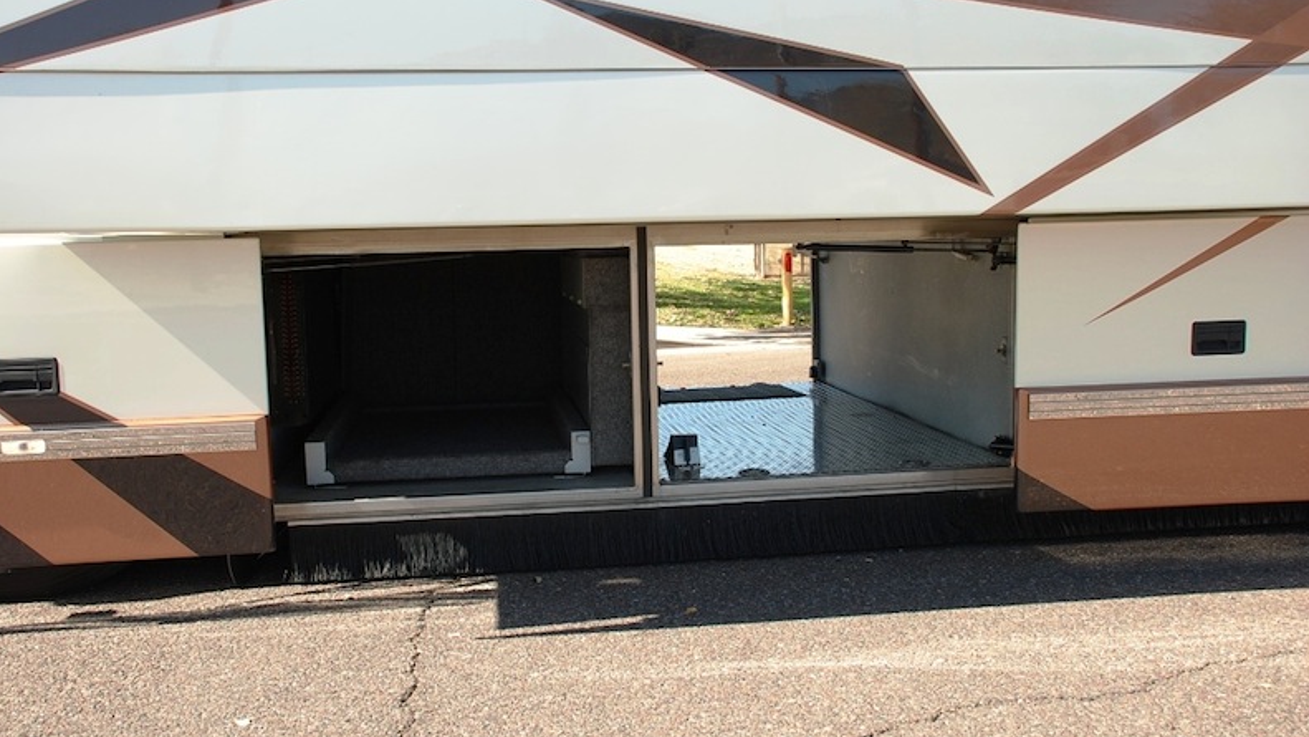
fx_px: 1215
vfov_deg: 33.7
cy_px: 357
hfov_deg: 56.6
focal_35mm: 35
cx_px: 649
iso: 100
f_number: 5.6
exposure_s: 1/125
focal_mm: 22
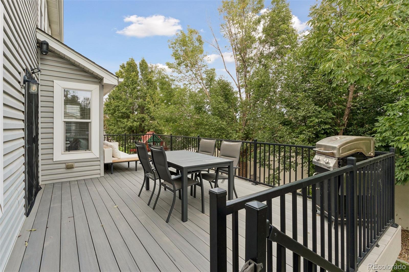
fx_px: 193
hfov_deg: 93.3
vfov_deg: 70.4
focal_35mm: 17
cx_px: 204
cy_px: 136
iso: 400
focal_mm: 17
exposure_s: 1/200
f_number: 9
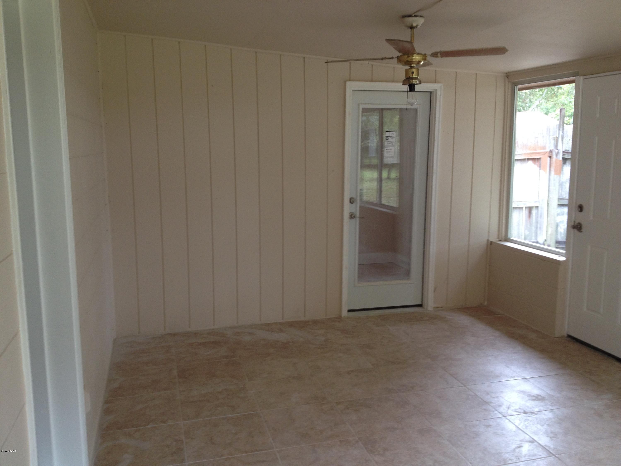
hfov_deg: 52.6
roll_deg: +0.7
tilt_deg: -9.5
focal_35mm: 35
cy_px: 233
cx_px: 310
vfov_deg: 40.7
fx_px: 628
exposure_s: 1/60
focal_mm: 4.28
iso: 64
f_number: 2.4
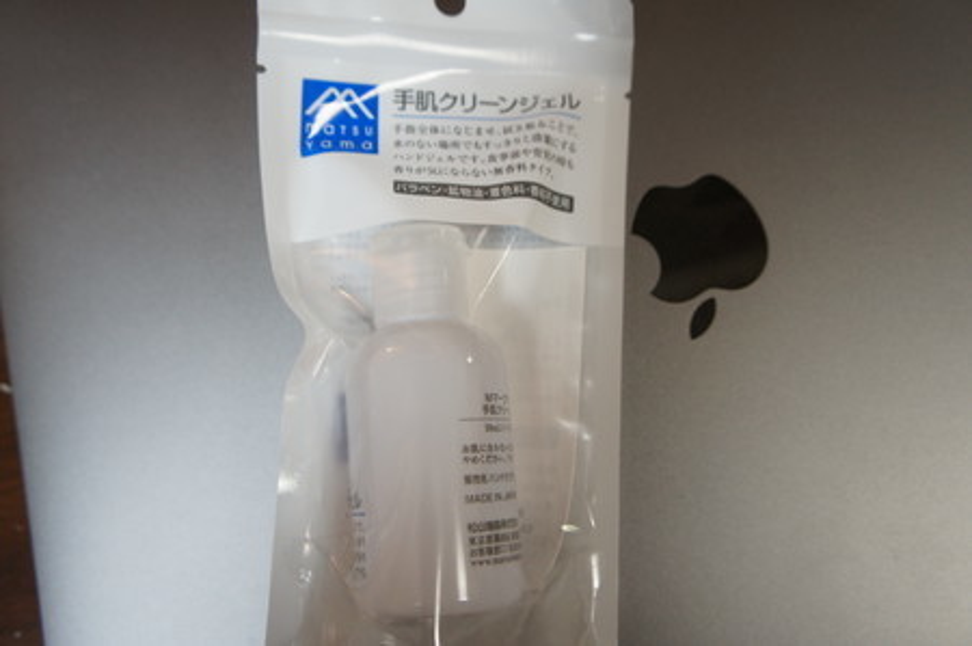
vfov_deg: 36.8
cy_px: 323
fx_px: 971
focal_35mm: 36
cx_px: 486
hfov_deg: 53.2
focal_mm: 24
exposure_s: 1/60
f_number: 4
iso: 800
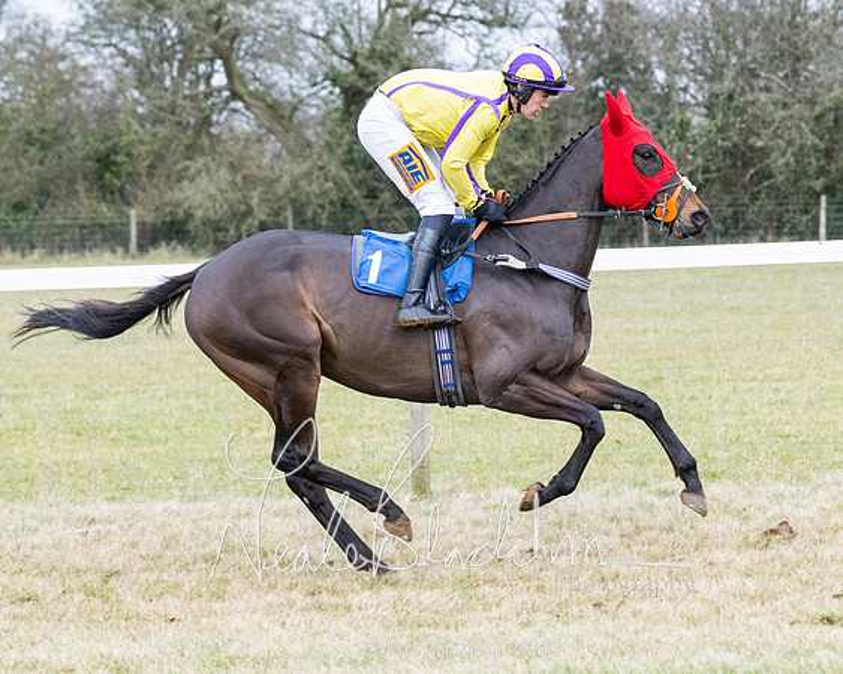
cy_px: 407
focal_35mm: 213
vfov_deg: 7.3
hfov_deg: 9.0
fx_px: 5314
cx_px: 689
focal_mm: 92
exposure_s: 1/1000
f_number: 4
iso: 1600
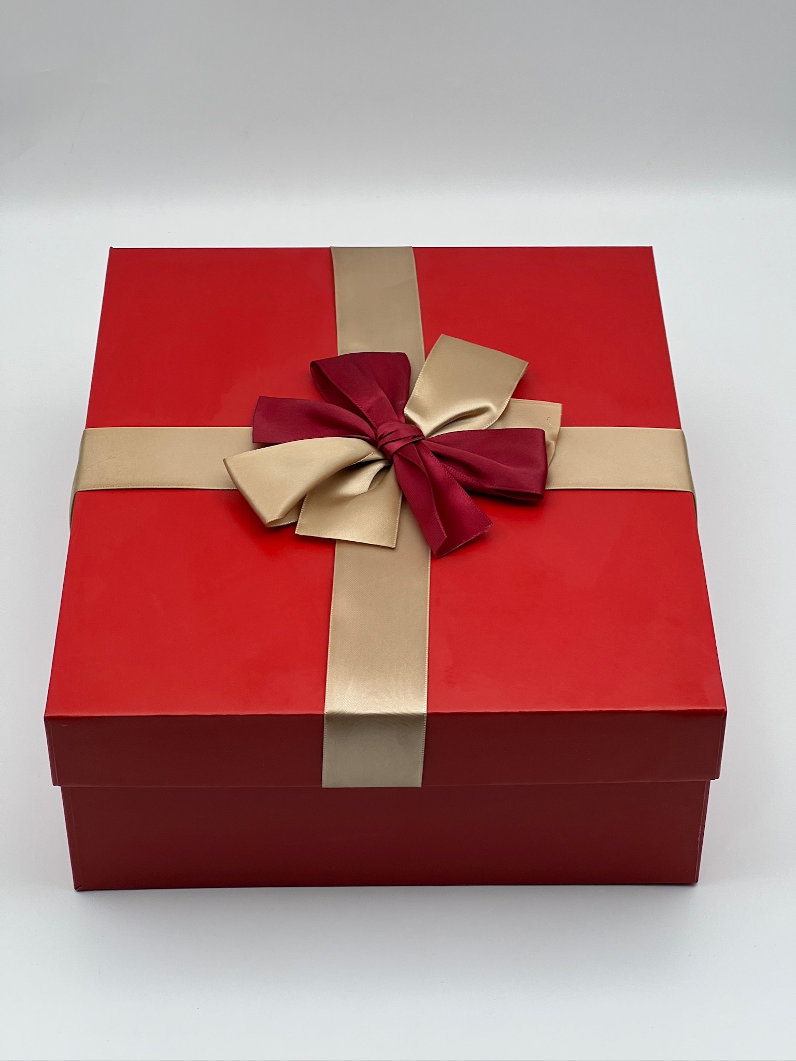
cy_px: 530
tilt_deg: -39.3
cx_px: 398
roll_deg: +0.8
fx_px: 2361
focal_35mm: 77
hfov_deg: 19.1
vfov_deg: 25.3
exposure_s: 1/99
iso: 40
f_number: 2.8
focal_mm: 9
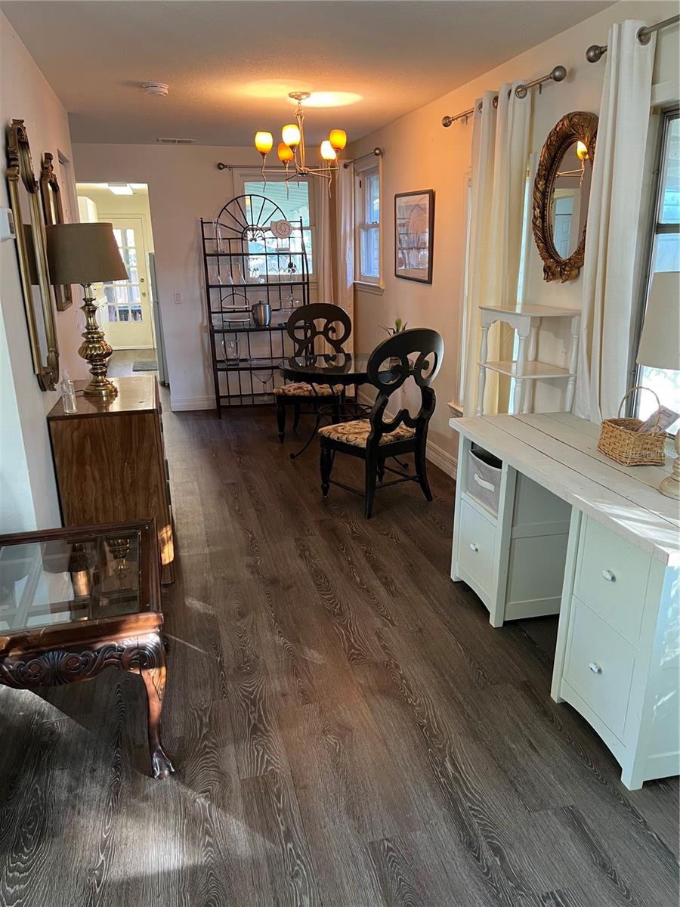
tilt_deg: -15.9
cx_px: 340
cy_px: 454
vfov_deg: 67.3
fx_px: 681
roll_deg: +1.8
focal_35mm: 26
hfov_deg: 53.1
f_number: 1.5
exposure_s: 1/60
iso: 250
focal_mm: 5.7
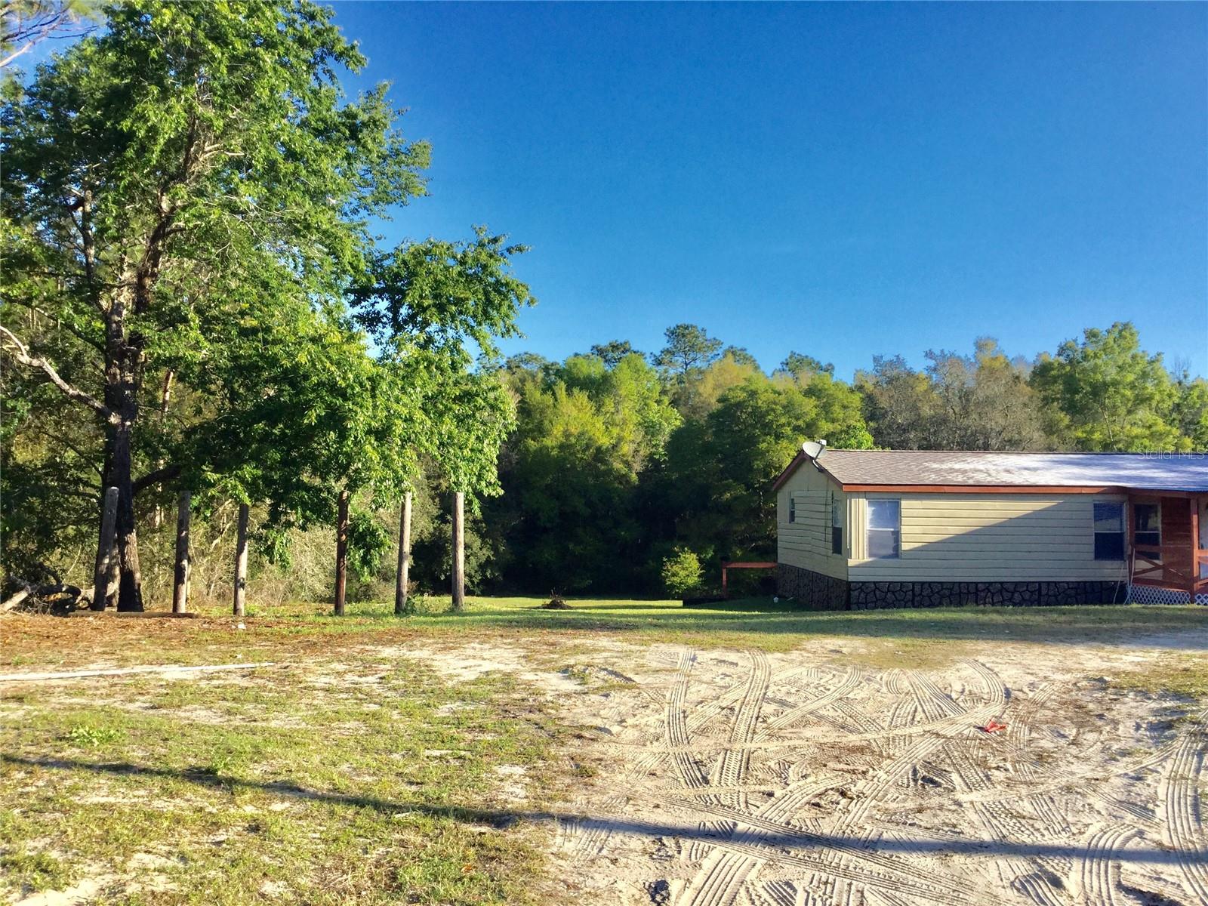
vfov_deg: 45.4
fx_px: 1082
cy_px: 453
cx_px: 604
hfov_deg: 58.4
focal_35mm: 31
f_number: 2.4
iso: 25
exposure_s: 1/604
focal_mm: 3.3
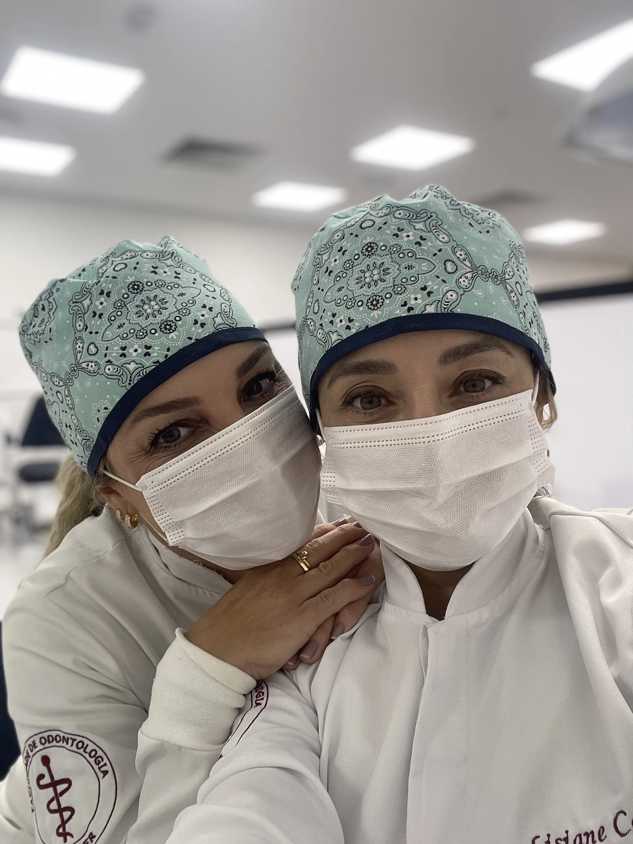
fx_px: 731
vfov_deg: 60.0
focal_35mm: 30
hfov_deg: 46.8
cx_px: 316
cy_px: 422
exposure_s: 1/60
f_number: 2.2
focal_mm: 2.71
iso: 64
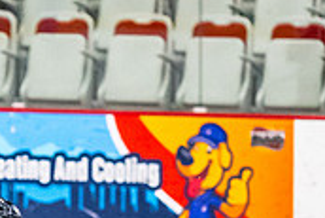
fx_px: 5484
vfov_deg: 2.3
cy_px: 301
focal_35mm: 607
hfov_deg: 3.4
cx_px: -55
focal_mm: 105
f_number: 2.8
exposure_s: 1/640
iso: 3200
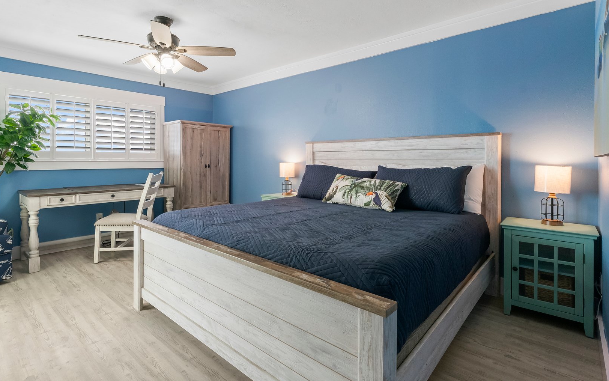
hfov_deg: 90.9
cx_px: 284
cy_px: 159
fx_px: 299
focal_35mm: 18
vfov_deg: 64.6
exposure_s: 1/60
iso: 2500
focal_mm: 14
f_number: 8
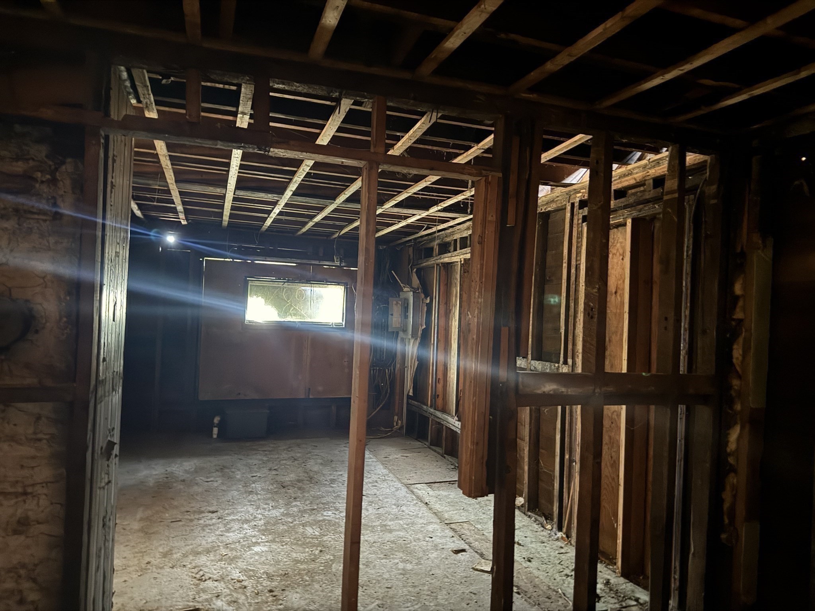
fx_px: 565
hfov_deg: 71.6
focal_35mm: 24
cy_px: 306
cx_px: 408
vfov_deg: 56.8
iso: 2500
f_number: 1.78
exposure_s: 1/9
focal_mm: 6.76
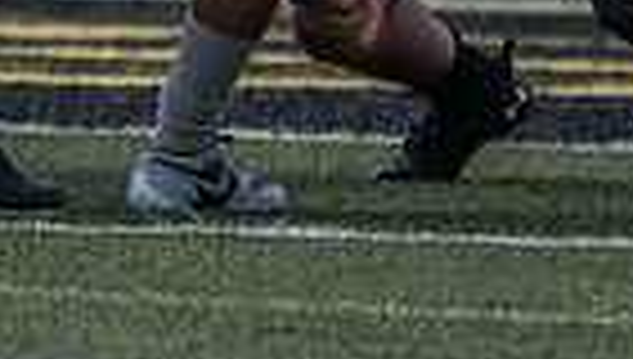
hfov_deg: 1.1
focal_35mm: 1908
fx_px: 32092
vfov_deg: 0.6
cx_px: 298
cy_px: -177
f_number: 5.6
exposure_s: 1/1000
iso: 5000
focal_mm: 400
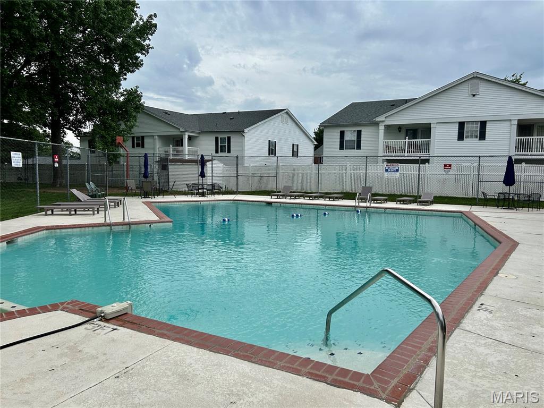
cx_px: 272
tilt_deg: -5.2
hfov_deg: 67.3
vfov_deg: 53.1
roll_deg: -0.8
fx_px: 409
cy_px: 204
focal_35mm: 26
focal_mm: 5.7
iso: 50
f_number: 1.5
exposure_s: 1/3077
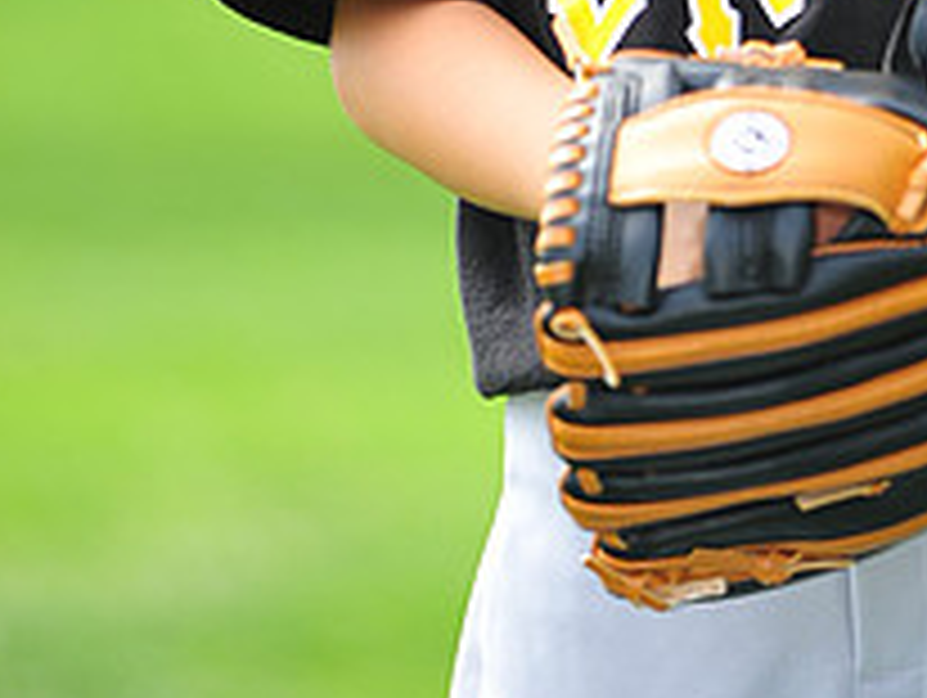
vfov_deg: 2.7
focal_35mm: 540
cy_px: -527
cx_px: 842
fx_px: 14478
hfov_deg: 3.7
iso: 320
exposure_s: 1/500
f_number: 4.5
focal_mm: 200
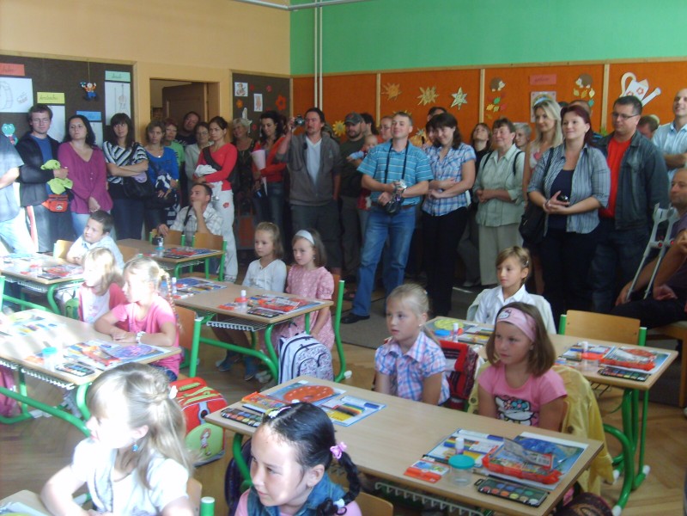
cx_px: 344
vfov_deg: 40.7
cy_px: 258
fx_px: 695
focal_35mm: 35
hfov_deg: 52.6
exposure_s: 1/30
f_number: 2.8
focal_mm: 5.8
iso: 106
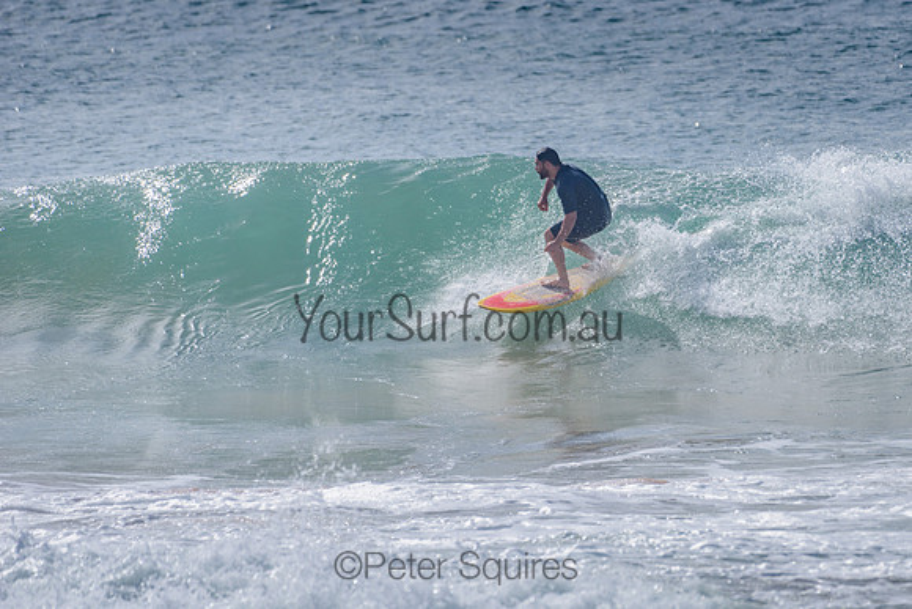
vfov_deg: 2.2
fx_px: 15511
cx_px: 558
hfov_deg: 3.4
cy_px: 284
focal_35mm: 612
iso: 72
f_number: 5.6
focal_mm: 500
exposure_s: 1/2000
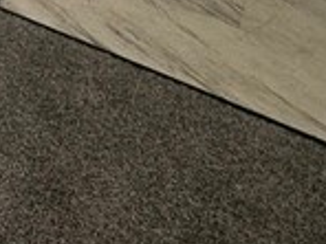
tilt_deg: -19.8
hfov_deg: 12.9
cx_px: -535
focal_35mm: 97
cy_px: -323
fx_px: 914
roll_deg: +1.0
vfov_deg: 12.4
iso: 80
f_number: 2.2
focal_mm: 2.22
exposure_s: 1/120
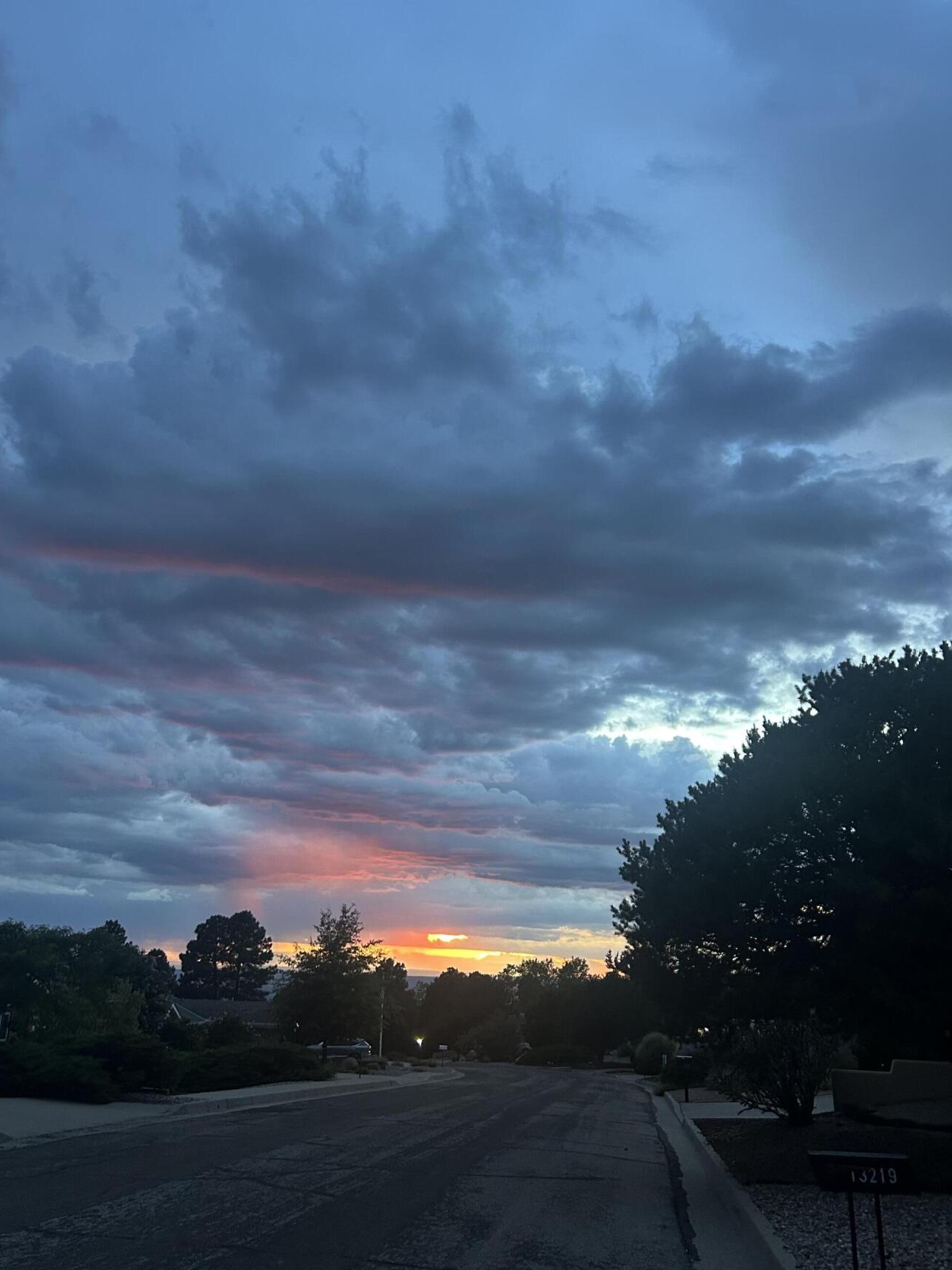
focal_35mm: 30
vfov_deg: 59.9
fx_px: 1100
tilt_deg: +18.4
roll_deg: -2.4
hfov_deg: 46.7
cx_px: 412
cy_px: 594
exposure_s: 1/60
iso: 200
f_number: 1.5
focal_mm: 5.7
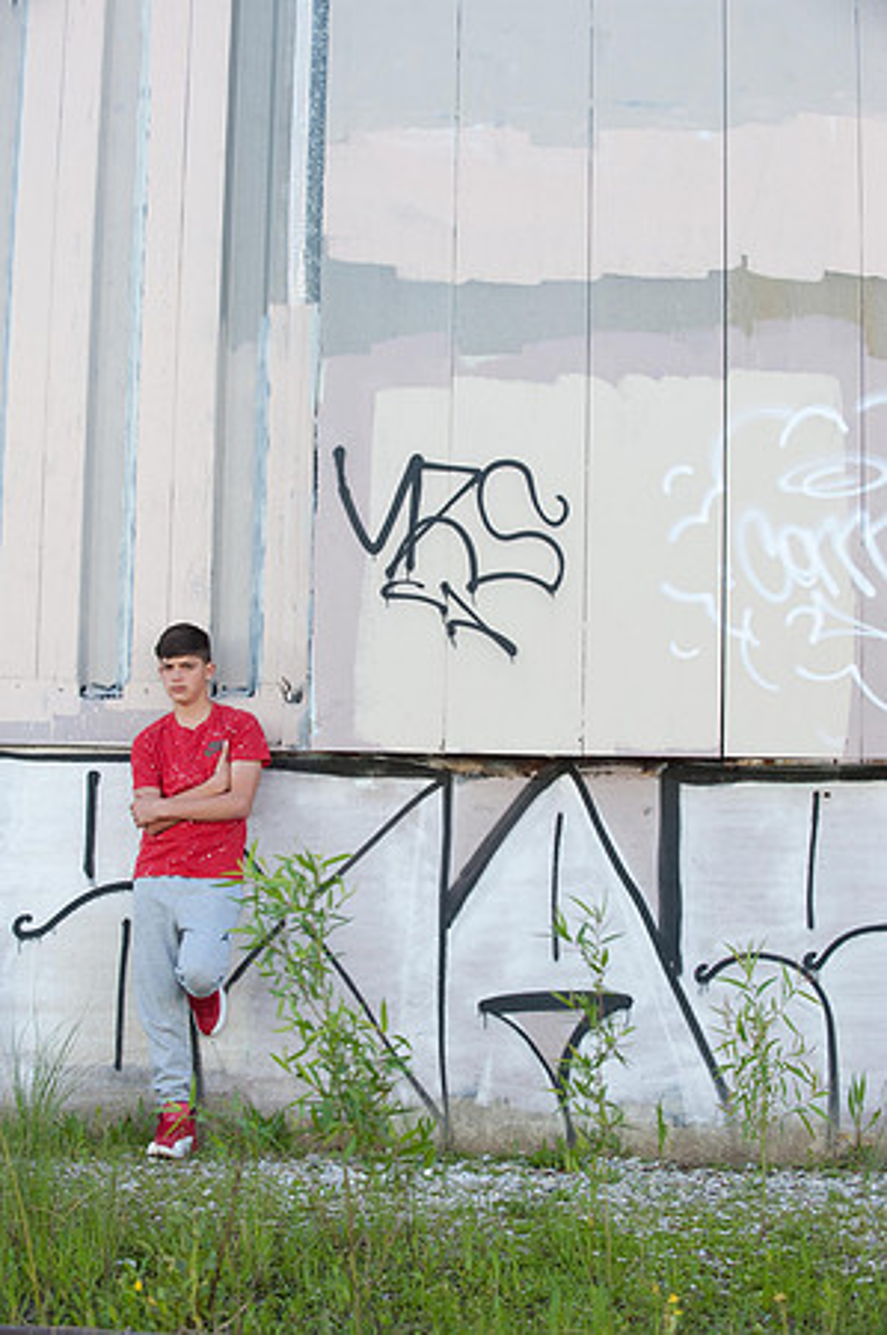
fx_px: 2593
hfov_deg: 19.4
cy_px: 668
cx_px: 444
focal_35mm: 70
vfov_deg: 28.9
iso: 320
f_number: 5.6
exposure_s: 1/250
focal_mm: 70
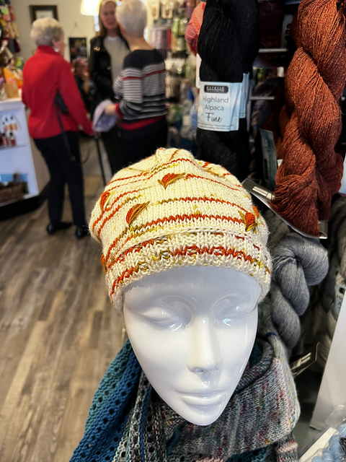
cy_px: 231
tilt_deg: -26.8
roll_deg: -0.3
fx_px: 347
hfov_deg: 53.1
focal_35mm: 26
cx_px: 173
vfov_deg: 67.3
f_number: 1.5
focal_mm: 5.7
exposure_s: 1/60
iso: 100
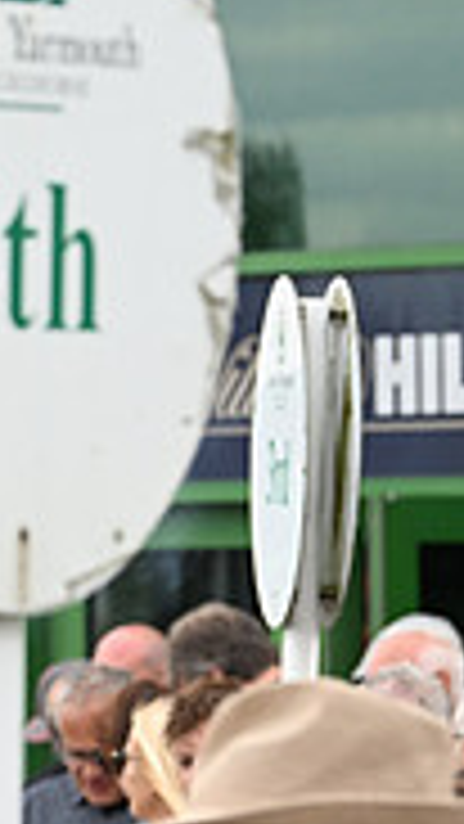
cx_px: -838
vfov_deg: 4.6
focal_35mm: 466
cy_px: 520
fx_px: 10188
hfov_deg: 2.6
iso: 640
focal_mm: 140
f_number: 5.6
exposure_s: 1/640
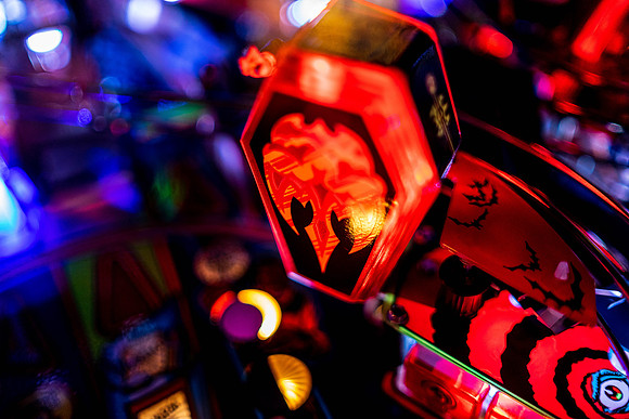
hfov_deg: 54.4
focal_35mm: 35
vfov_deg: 37.9
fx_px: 612
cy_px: 210
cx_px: 314
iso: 1000
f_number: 1.4
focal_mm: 35
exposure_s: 1/320
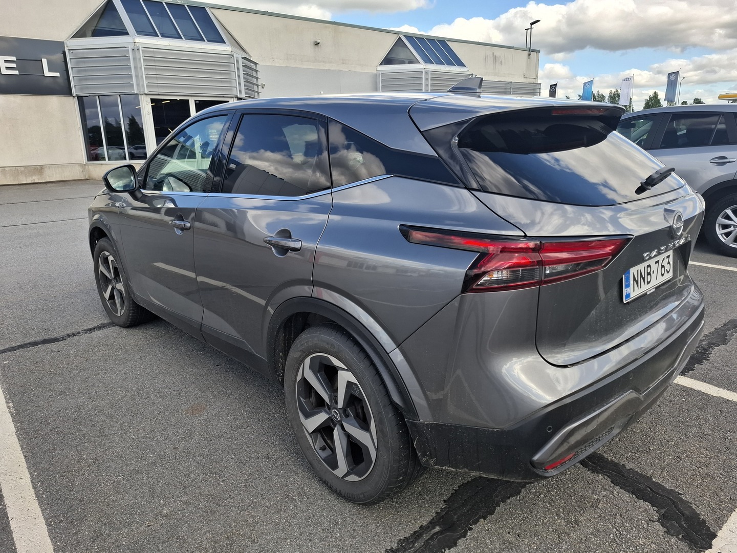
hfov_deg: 73.9
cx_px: 368
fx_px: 490
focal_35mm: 23
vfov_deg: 58.9
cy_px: 276
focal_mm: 5.54
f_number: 1.8
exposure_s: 1/876
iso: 50
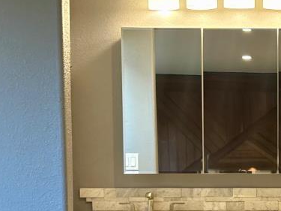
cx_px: 277
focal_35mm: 104
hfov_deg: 18.4
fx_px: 844
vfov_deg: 14.0
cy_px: 214
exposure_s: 1/60
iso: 125
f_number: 1.6
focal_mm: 5.96
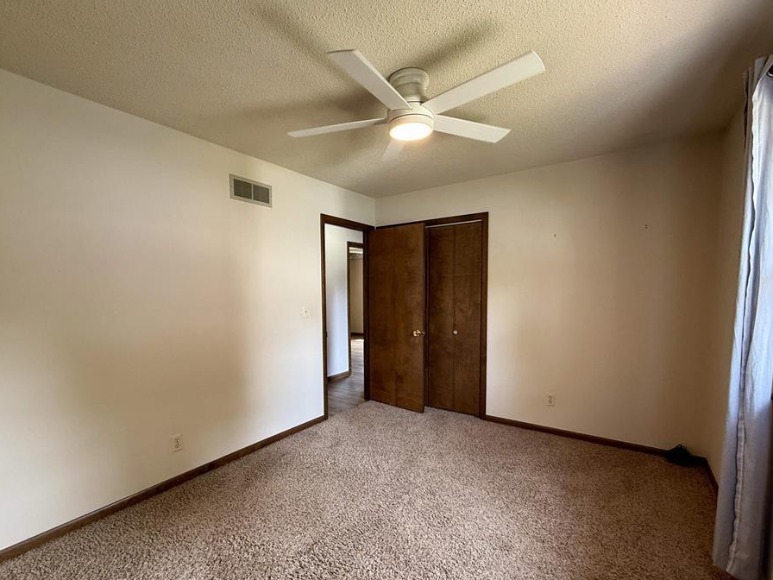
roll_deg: +0.7
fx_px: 357
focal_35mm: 16
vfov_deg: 77.9
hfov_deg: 94.5
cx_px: 383
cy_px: 316
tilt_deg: -2.6
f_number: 2.2
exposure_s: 1/60
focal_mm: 2.22
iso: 200
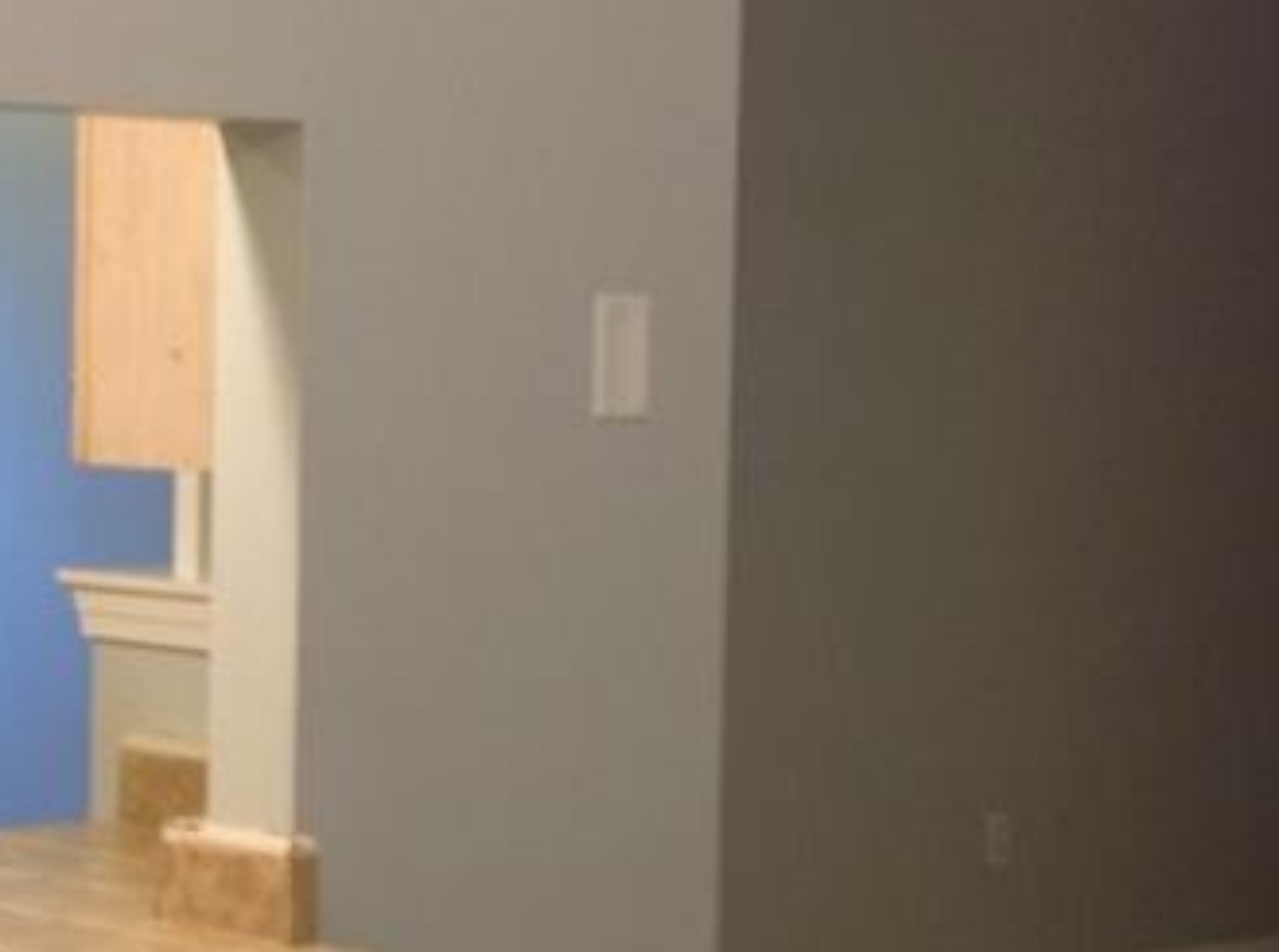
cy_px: 544
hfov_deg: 18.0
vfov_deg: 13.5
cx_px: 354
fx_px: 4017
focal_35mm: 109
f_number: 2.4
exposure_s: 1/15
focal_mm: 4.28
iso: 64
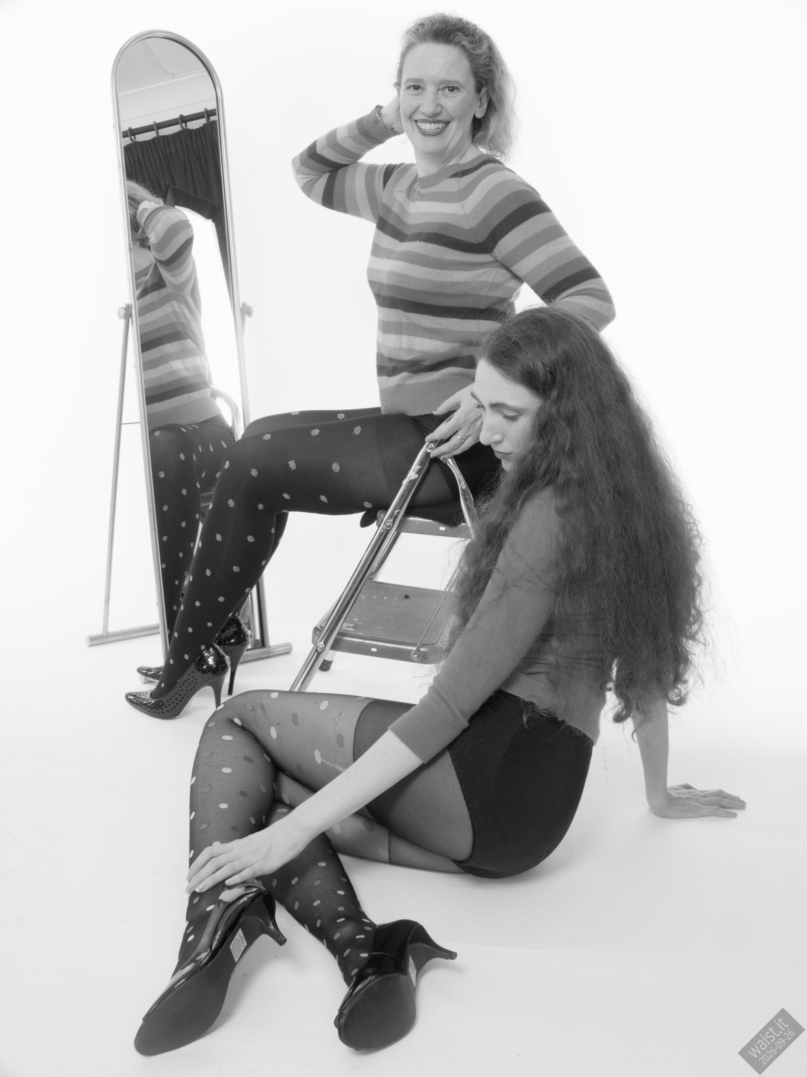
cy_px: 538
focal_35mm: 40
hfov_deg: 36.0
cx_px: 404
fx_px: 1243
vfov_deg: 46.8
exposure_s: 1/100
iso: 200
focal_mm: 20
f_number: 9
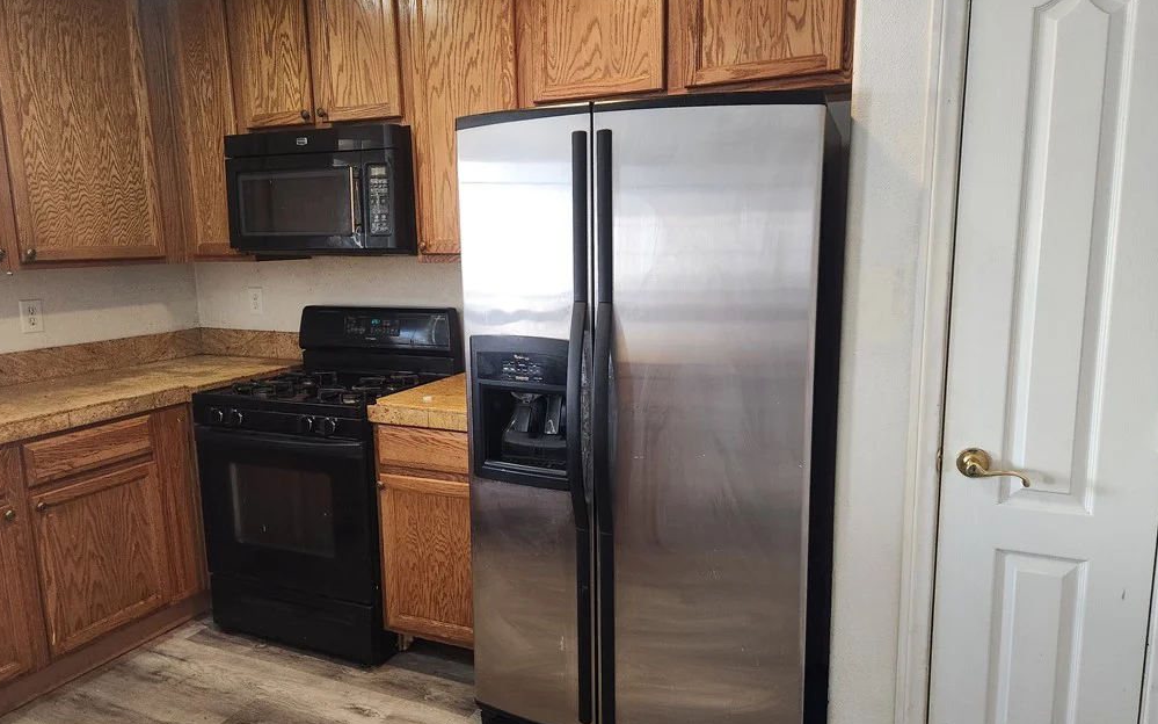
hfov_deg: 72.6
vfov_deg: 49.3
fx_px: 789
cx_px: 575
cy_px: 357
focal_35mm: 25
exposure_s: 1/120
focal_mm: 5.4
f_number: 1.8
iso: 640
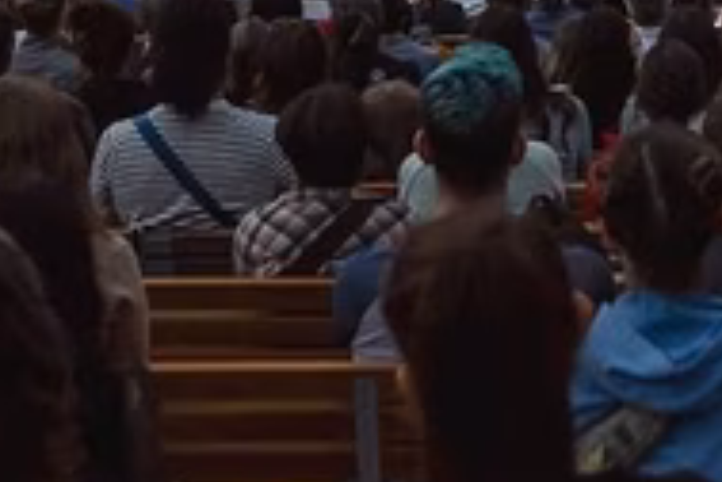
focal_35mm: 124
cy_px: -214
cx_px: 649
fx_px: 2487
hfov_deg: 16.3
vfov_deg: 10.7
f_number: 2.8
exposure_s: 1/60
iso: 800
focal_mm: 24
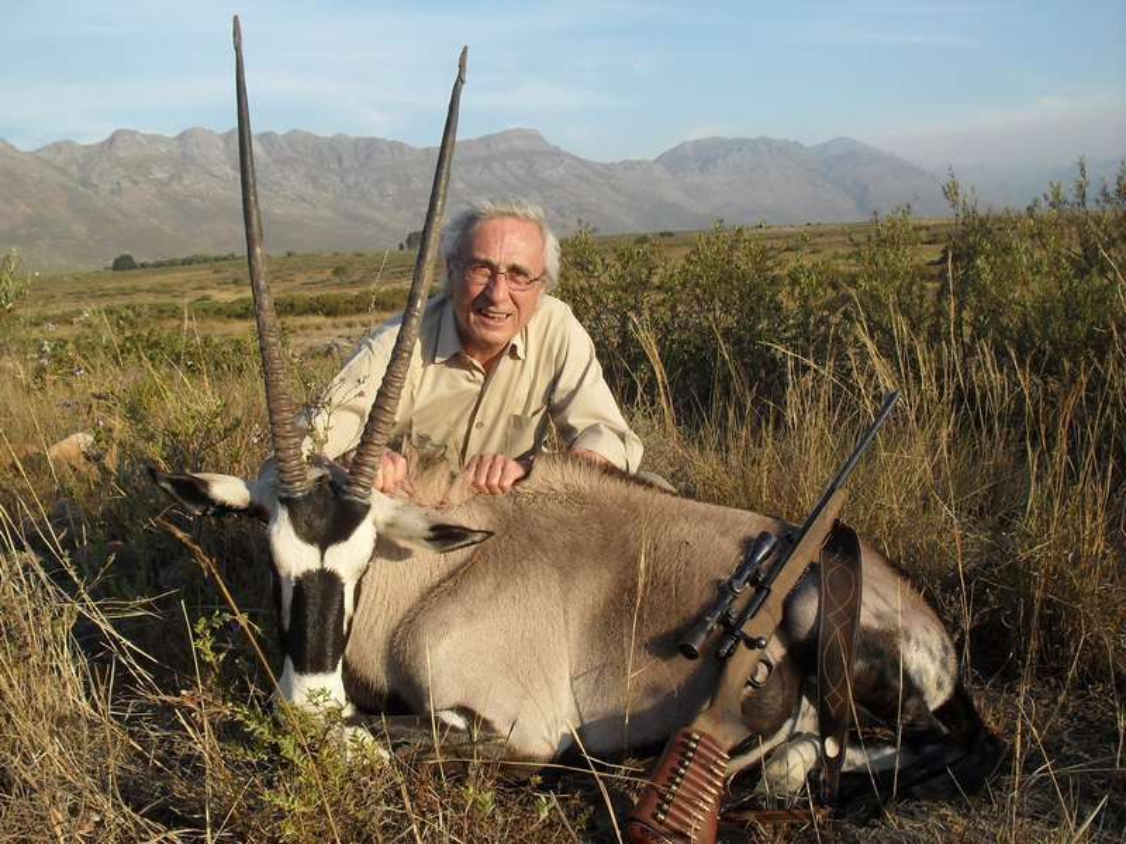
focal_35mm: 38
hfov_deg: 49.0
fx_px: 1236
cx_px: 563
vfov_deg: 37.7
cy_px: 422
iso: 80
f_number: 8.3
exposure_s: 1/125
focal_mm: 6.3
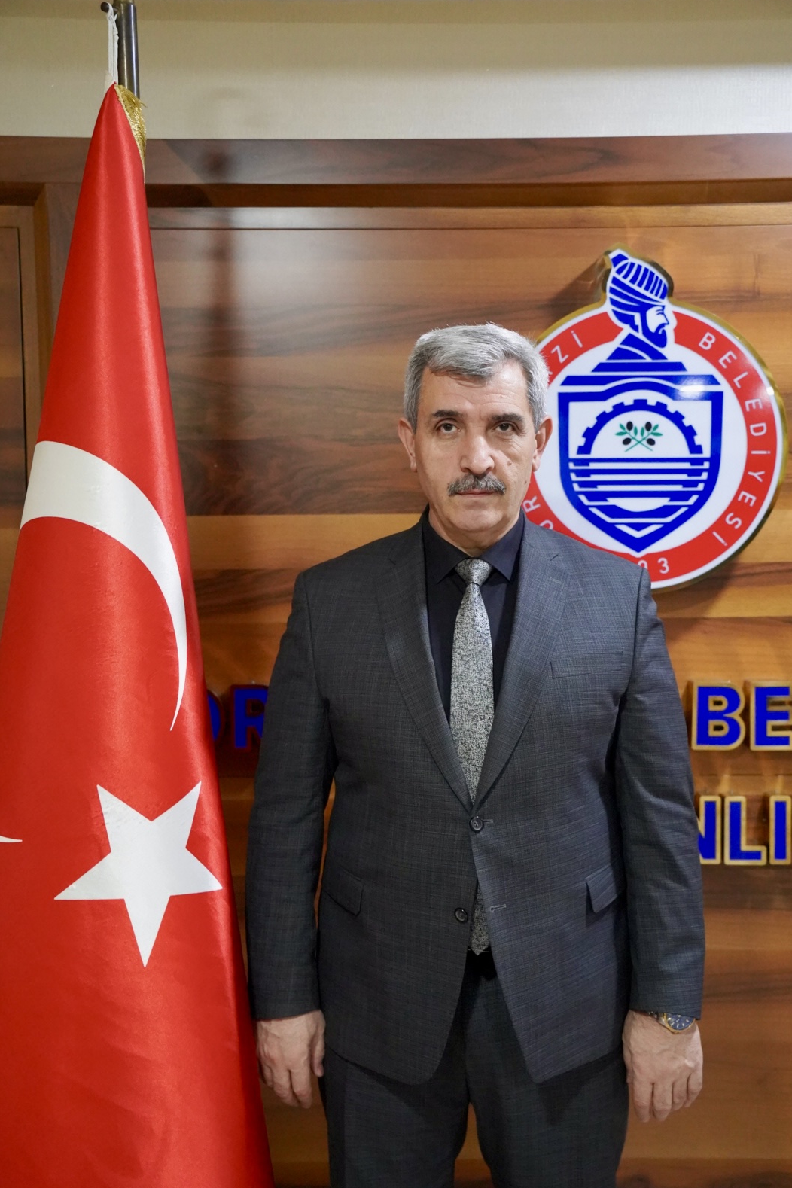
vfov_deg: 47.4
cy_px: 597
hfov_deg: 32.6
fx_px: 1353
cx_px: 405
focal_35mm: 41
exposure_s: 1/160
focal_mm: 40
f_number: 4
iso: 10000
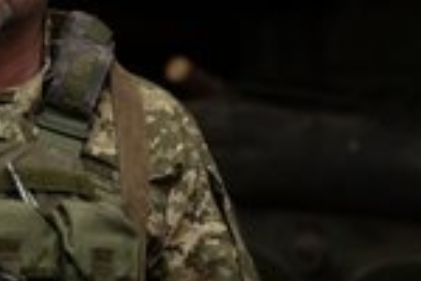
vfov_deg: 6.9
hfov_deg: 10.2
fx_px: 2339
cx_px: 8
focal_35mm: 200
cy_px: 125
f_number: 2.8
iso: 100
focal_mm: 75
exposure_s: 1/80
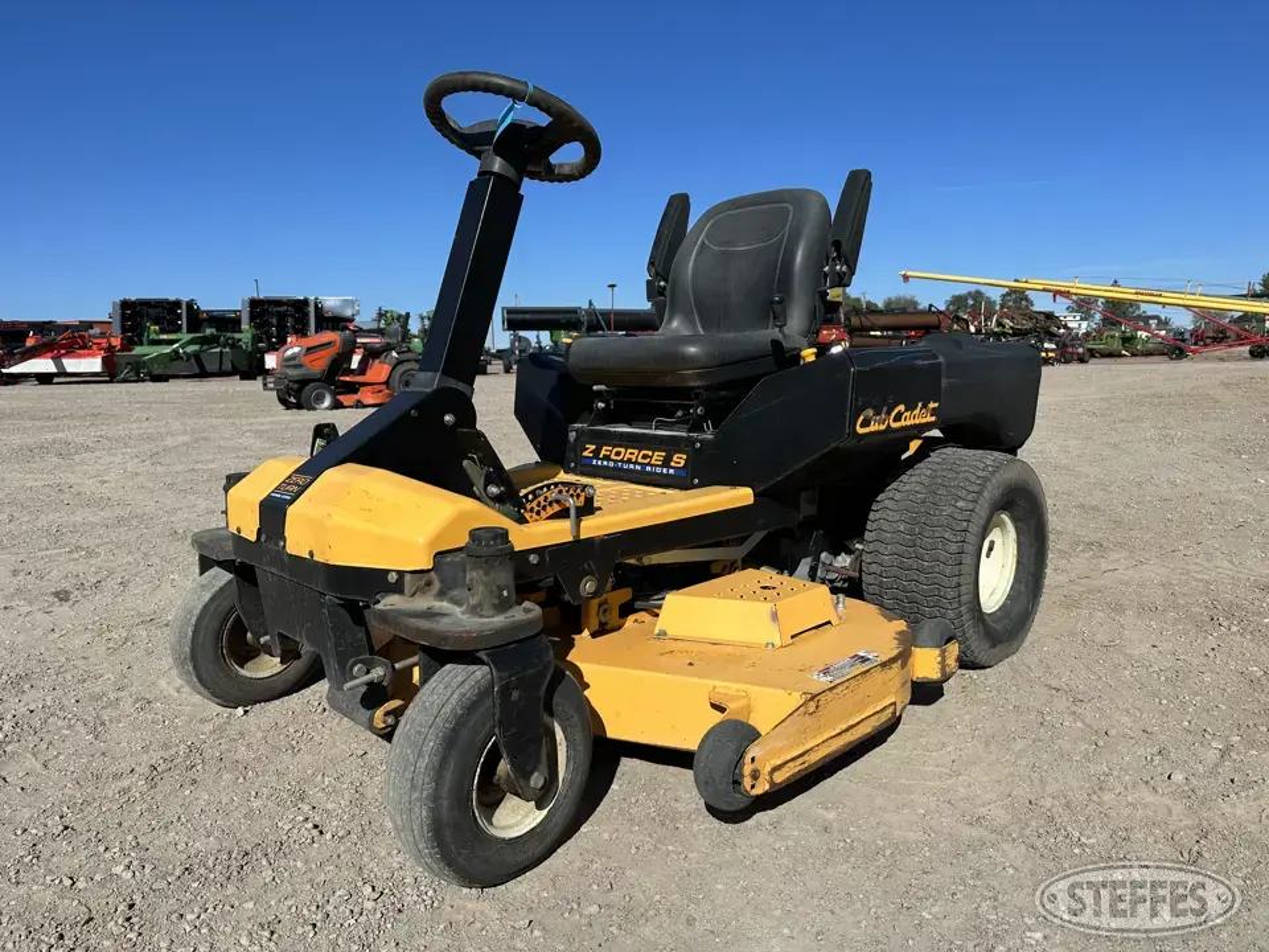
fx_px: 880
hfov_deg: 71.6
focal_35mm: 24
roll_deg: +1.4
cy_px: 476
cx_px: 634
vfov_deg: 56.8
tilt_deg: -9.7
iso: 80
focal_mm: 6.86
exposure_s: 1/7042
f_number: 1.78
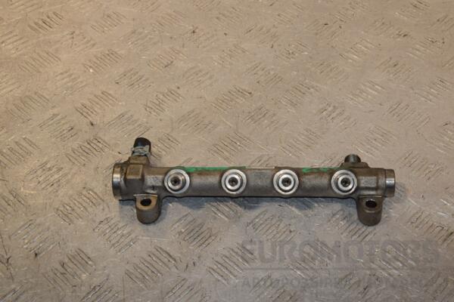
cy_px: 151
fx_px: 794
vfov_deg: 21.6
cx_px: 227
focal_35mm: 63
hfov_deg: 31.9
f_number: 9
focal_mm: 42
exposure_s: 1/200
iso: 800
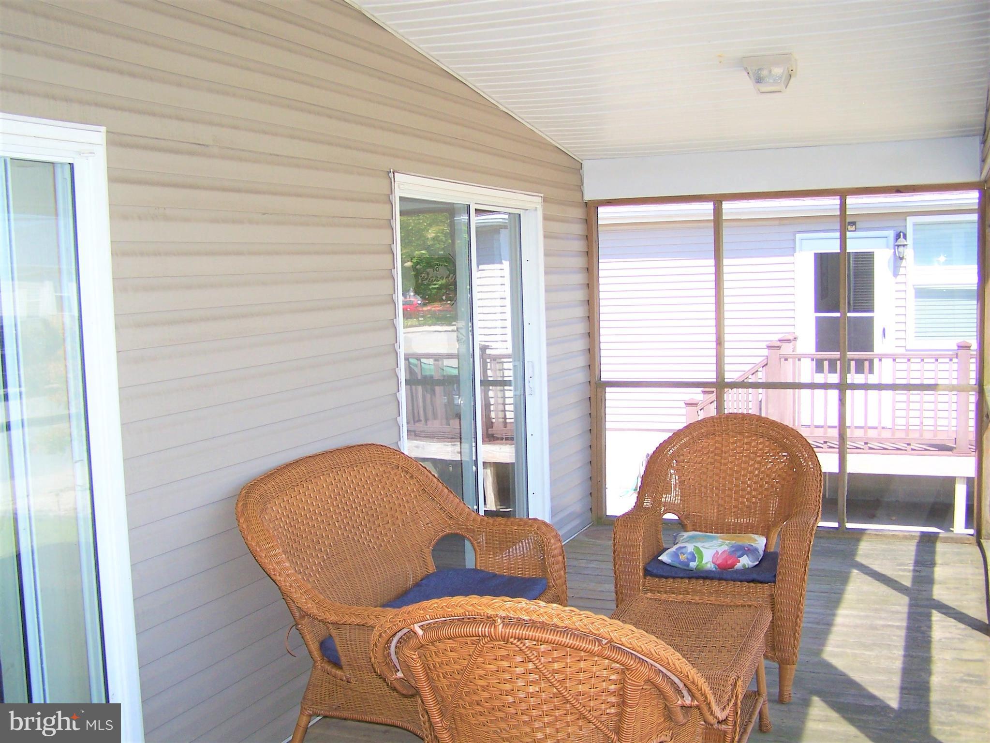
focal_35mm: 38
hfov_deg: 49.0
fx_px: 1087
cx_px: 495
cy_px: 372
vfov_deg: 37.7
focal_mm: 6.3
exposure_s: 1/250
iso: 80
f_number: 2.8
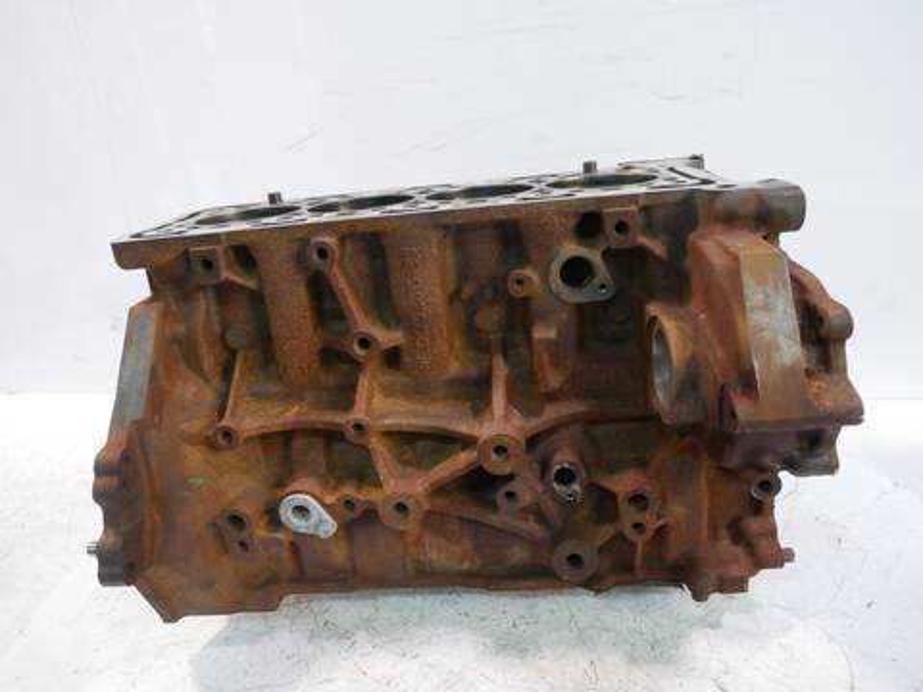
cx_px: 462
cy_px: 346
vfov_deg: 53.1
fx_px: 693
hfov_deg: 67.3
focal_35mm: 26
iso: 1000
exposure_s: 1/60
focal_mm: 13
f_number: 3.5
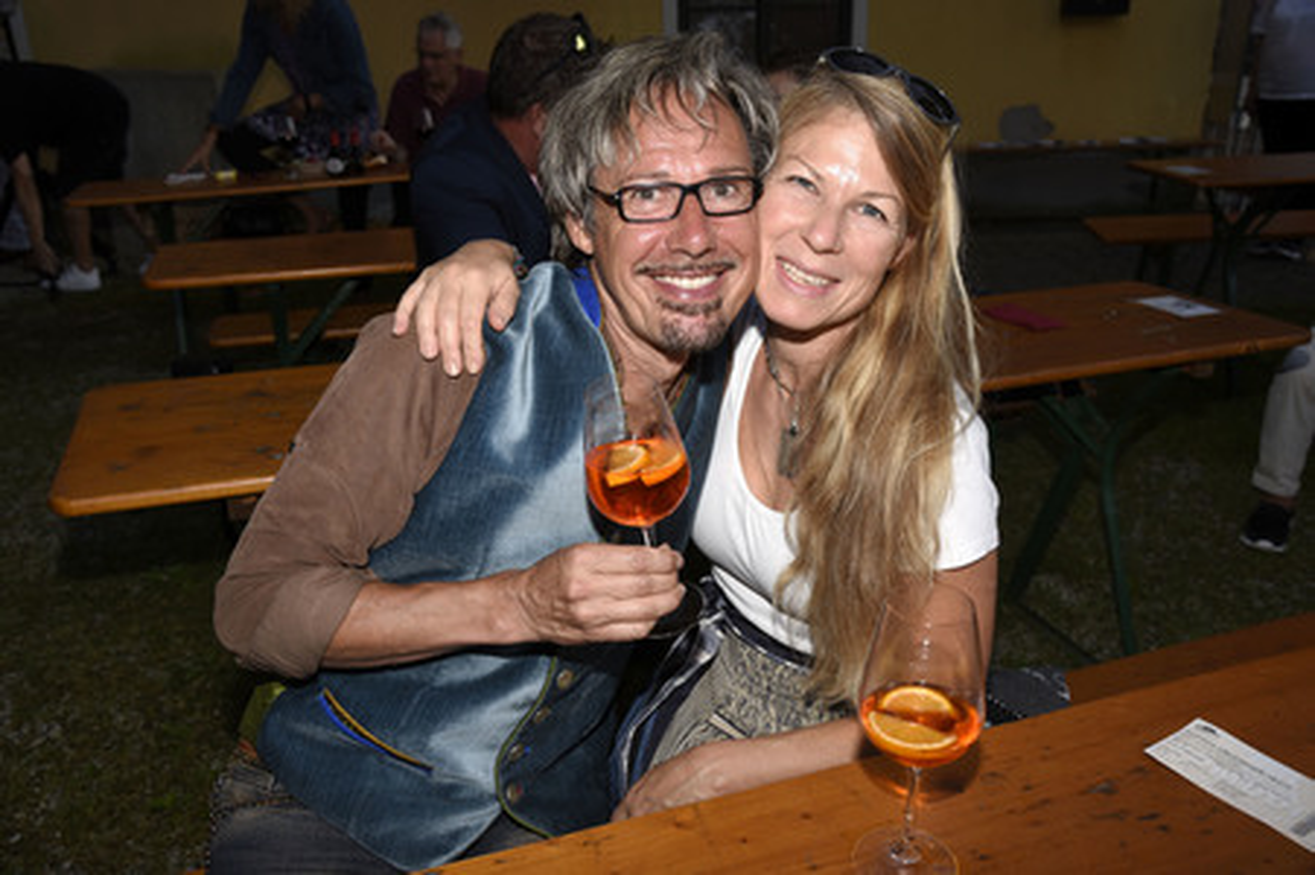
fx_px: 1132
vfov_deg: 42.3
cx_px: 658
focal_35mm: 31
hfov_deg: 60.3
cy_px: 438
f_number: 6.3
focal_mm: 31
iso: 640
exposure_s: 1/100
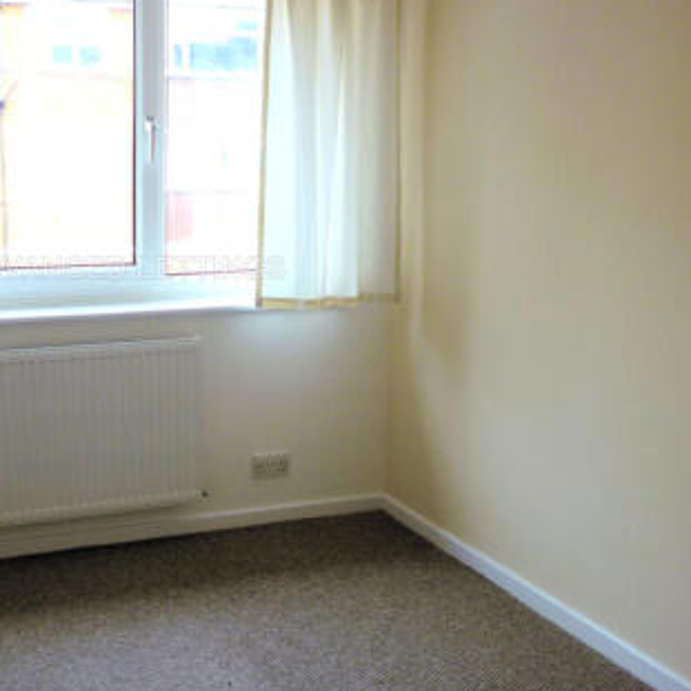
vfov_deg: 35.3
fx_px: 1084
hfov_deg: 35.2
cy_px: 388
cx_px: 257
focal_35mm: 48
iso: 80
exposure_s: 1/60
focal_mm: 5.2
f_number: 3.3
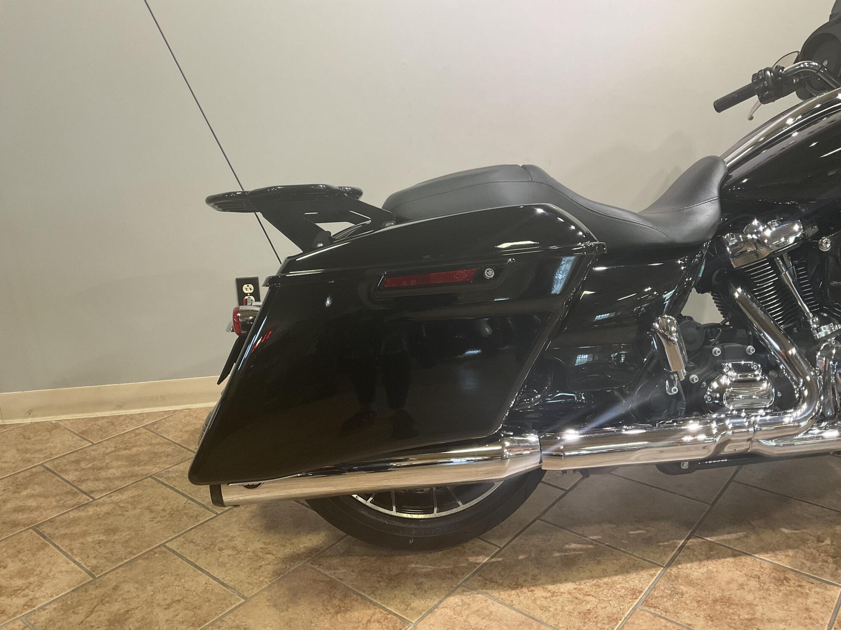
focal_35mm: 29
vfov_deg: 48.2
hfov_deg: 61.7
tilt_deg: -17.2
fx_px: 705
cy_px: 315
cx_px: 420
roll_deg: +0.4
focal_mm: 3
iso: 80
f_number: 1.8
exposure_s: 1/60
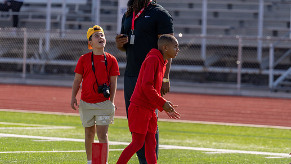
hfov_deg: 7.8
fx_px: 2138
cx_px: 142
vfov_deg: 4.4
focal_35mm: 277
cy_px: 85
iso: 160
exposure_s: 1/2000
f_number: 4
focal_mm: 220
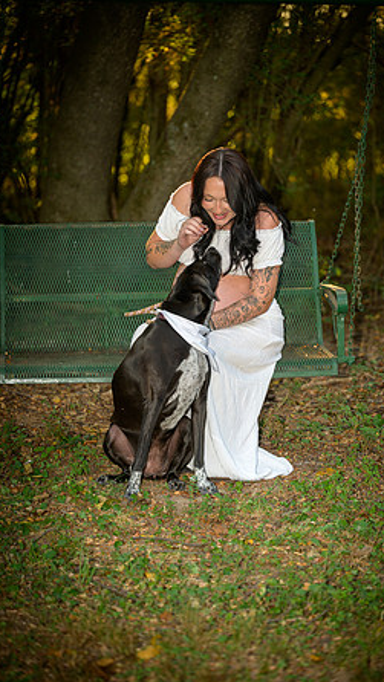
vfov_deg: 19.3
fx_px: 2009
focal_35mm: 111
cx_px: 220
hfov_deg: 10.9
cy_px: 343
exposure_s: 1/60
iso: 200
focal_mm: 105
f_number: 3.3
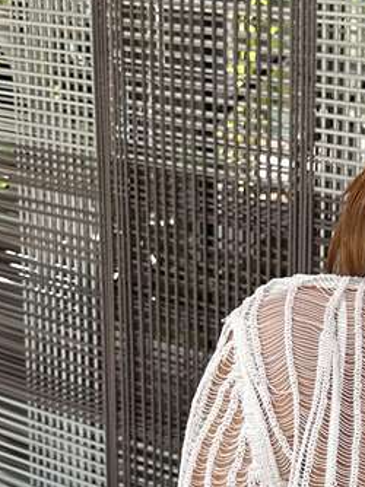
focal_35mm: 92
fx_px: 1295
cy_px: 354
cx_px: 550
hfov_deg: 14.9
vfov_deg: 21.2
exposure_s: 1/433
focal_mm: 6.86
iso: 80
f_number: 1.78
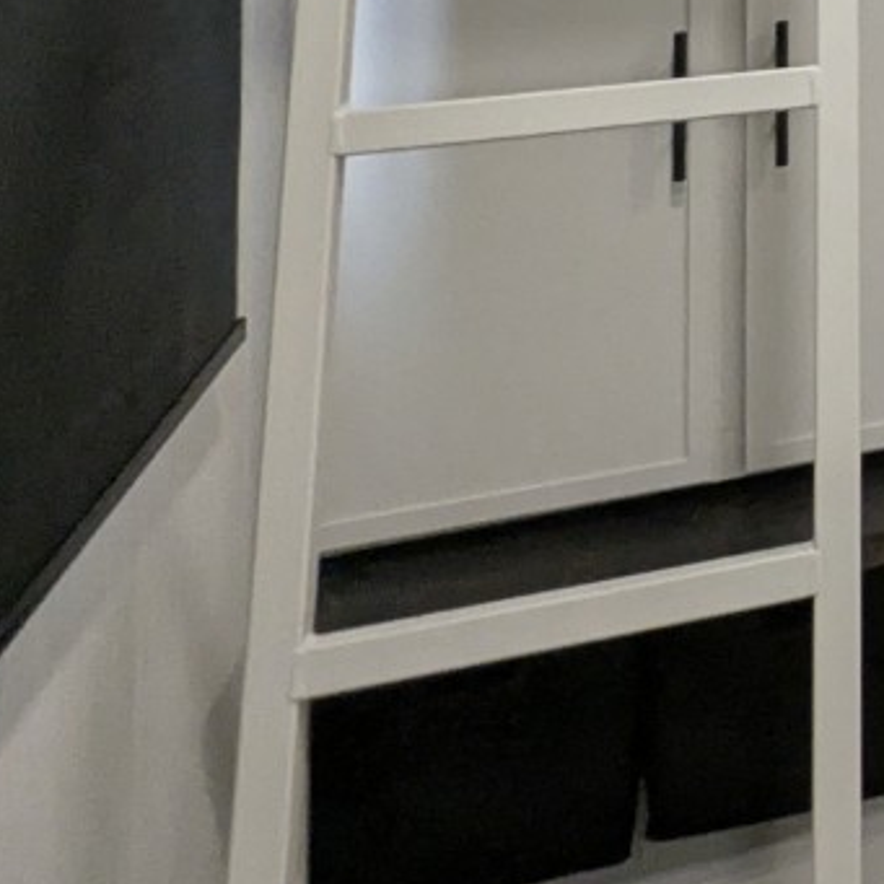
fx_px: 1676
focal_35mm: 58
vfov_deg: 24.2
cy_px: -381
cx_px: 1541
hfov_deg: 21.2
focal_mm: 2.35
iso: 372
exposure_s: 1/57.2
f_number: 2.2
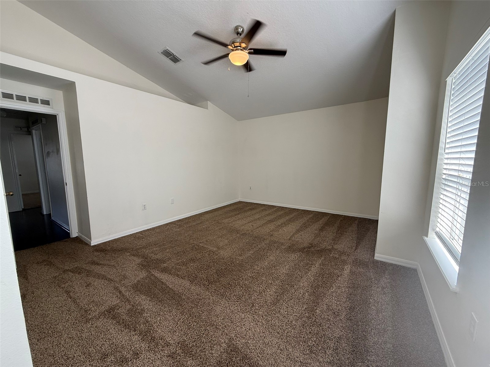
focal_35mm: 14
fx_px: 198
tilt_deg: -5.8
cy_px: 184
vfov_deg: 85.7
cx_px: 245
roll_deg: +1.2
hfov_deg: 102.1
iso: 80
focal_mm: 2.22
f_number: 2.2
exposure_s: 1/99
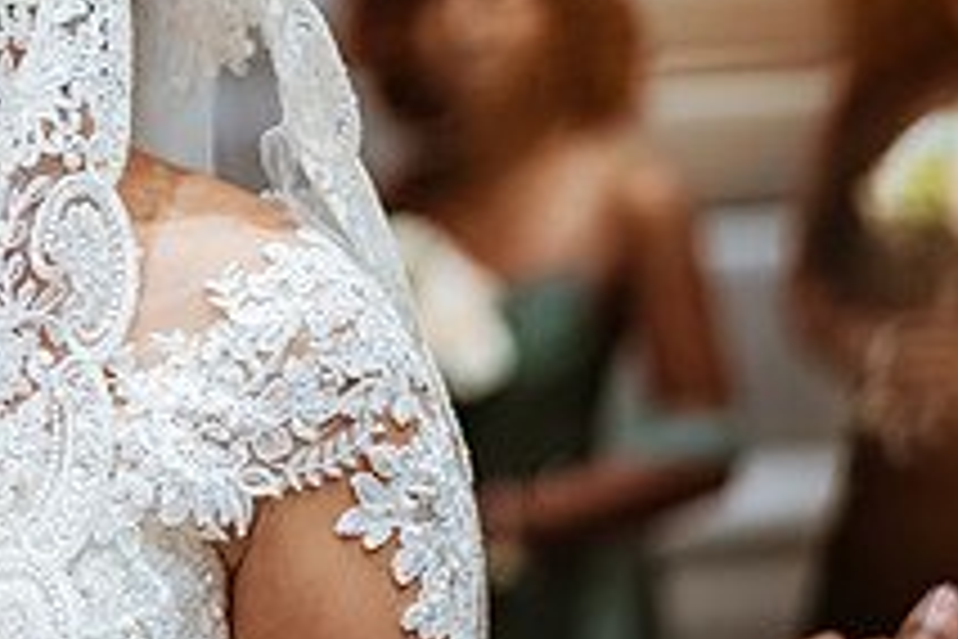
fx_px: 4204
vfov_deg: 8.6
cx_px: -166
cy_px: -25
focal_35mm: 158
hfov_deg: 12.7
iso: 800
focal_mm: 58
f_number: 1.4
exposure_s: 1/800
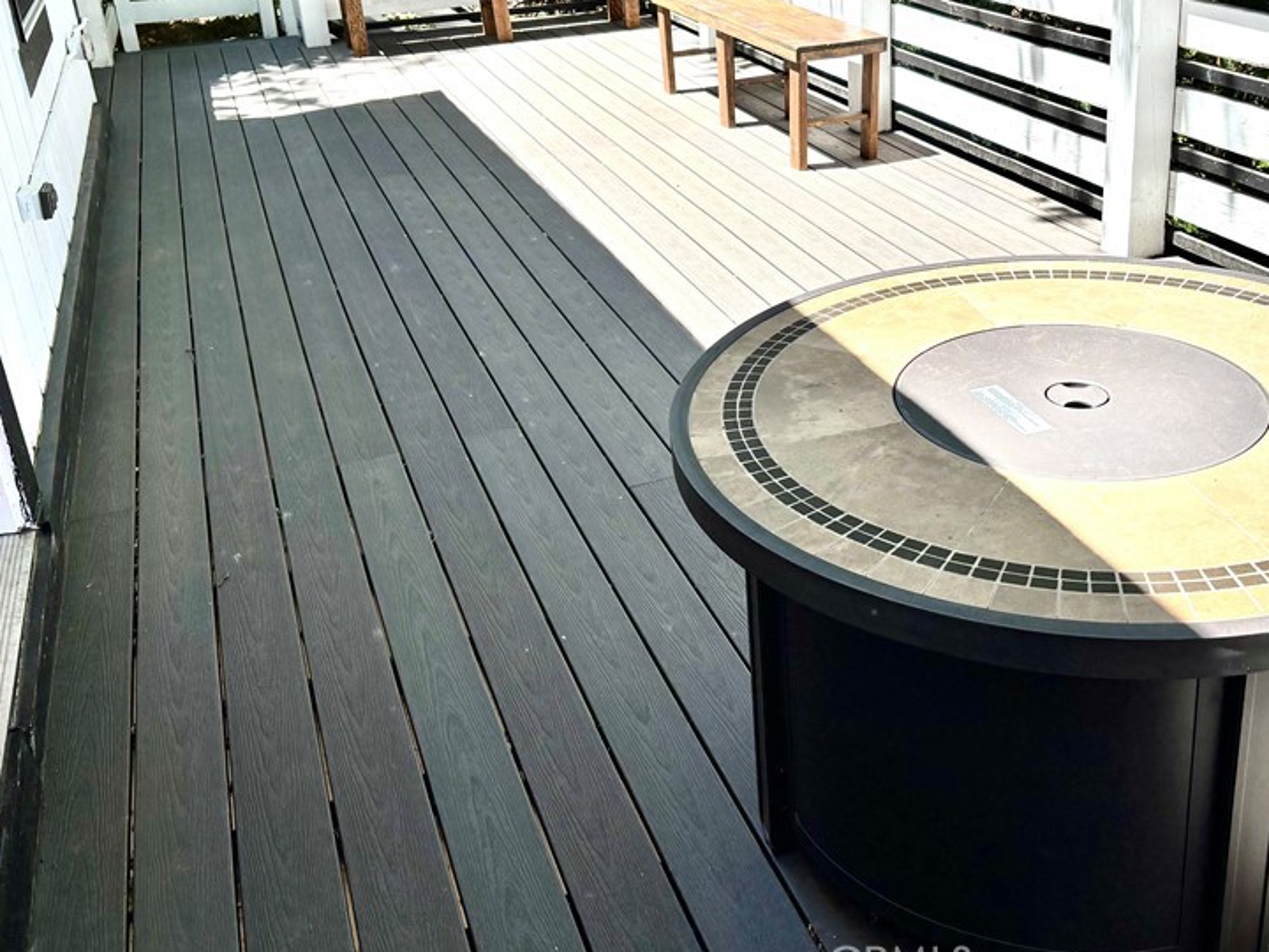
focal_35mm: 37
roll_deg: +2.8
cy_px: 310
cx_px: 798
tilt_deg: -21.8
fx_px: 1356
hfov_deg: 49.6
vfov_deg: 38.2
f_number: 1.6
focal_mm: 5.96
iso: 50
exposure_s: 1/1279
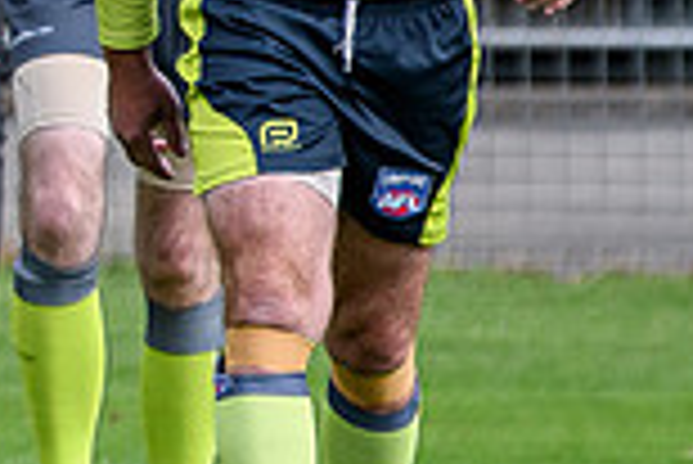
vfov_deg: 0.7
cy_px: -195
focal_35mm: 1876
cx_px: -899
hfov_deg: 1.1
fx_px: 36146
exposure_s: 1/1600
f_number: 2.8
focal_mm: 185
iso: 180
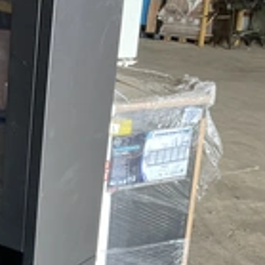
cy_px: 185
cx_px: -74
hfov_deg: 21.3
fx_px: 641
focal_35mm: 74
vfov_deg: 23.2
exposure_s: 1/60
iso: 100
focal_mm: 3
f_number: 1.8
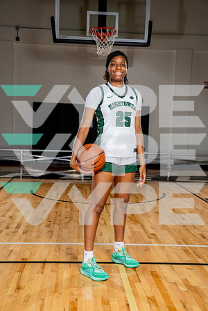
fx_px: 407
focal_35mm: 47
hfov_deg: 28.6
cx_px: 104
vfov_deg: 41.9
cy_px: 156
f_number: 5.6
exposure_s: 1/250
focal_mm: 47
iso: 200
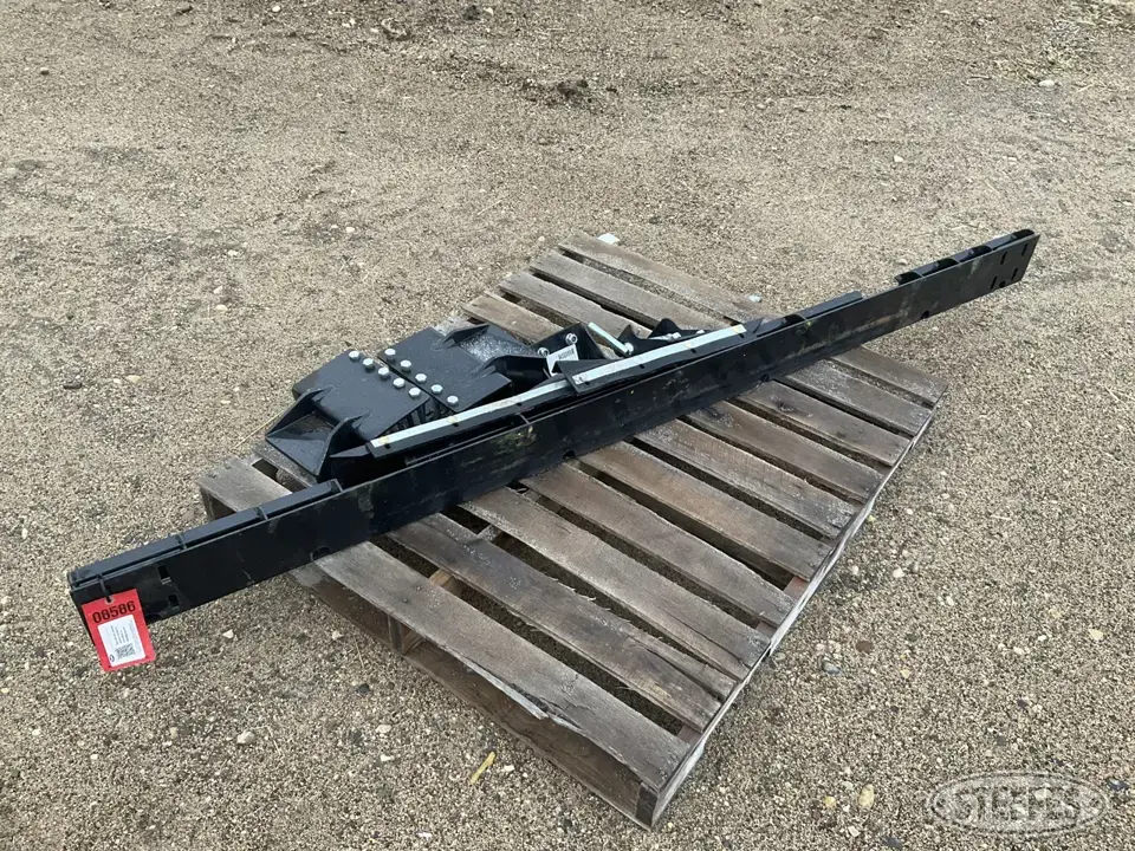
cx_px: 568
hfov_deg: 61.7
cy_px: 426
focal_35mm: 29
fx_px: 951
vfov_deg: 48.2
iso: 25
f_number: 1.8
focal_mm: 3
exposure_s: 1/122
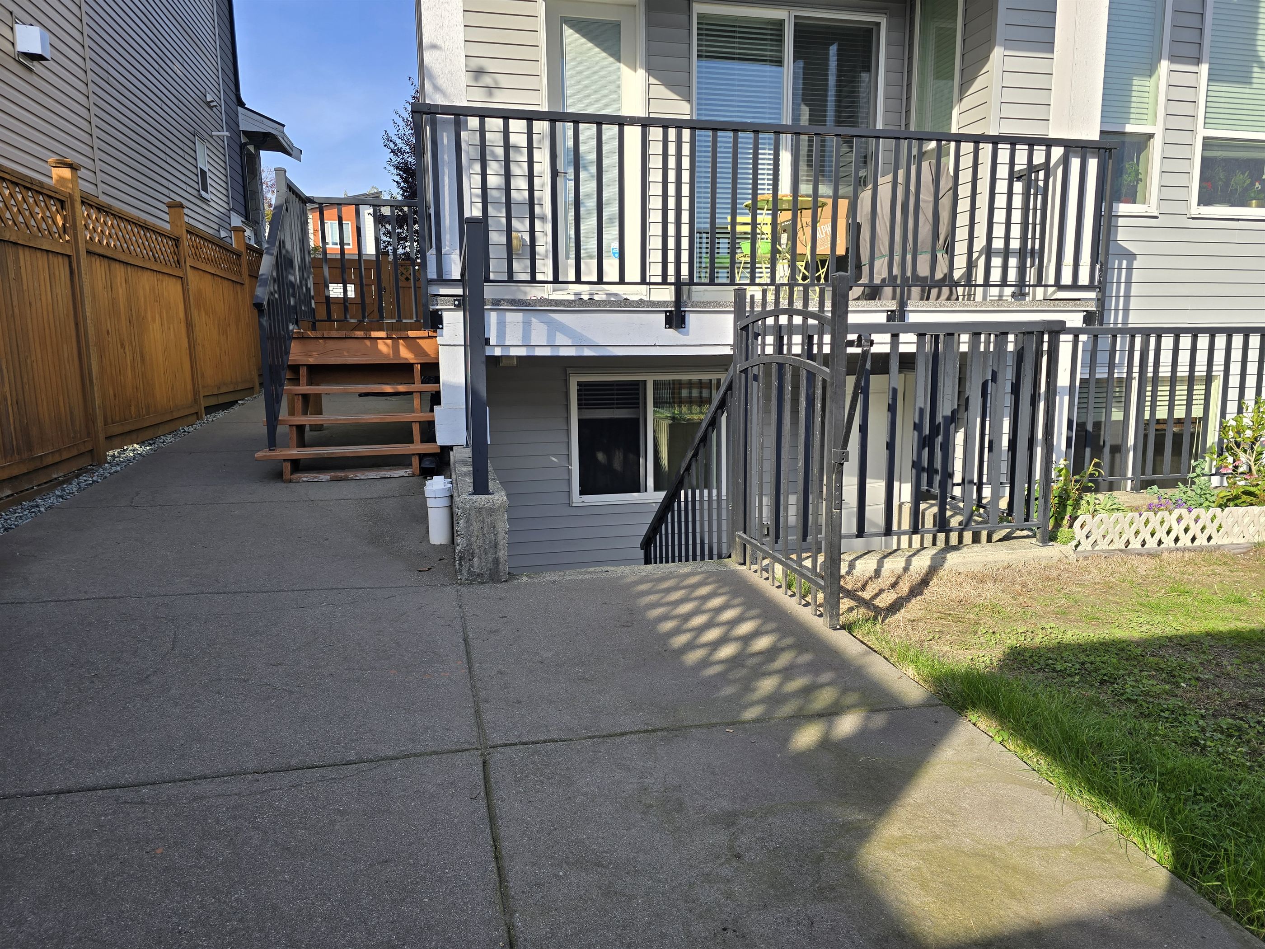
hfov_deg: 73.9
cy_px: 474
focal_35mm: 23
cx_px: 632
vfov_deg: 58.9
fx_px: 841
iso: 12
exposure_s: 1/412
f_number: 1.7
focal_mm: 6.3
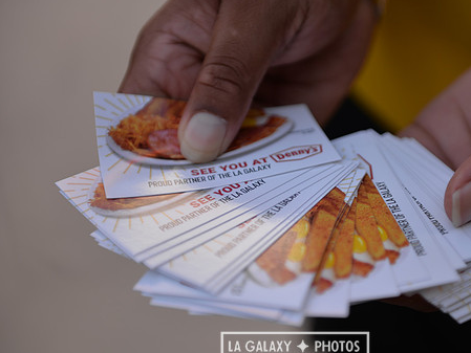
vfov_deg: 17.0
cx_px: 295
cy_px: 189
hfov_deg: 22.4
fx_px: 1184
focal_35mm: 87
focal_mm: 70
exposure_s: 1/500
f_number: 2.8
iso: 100
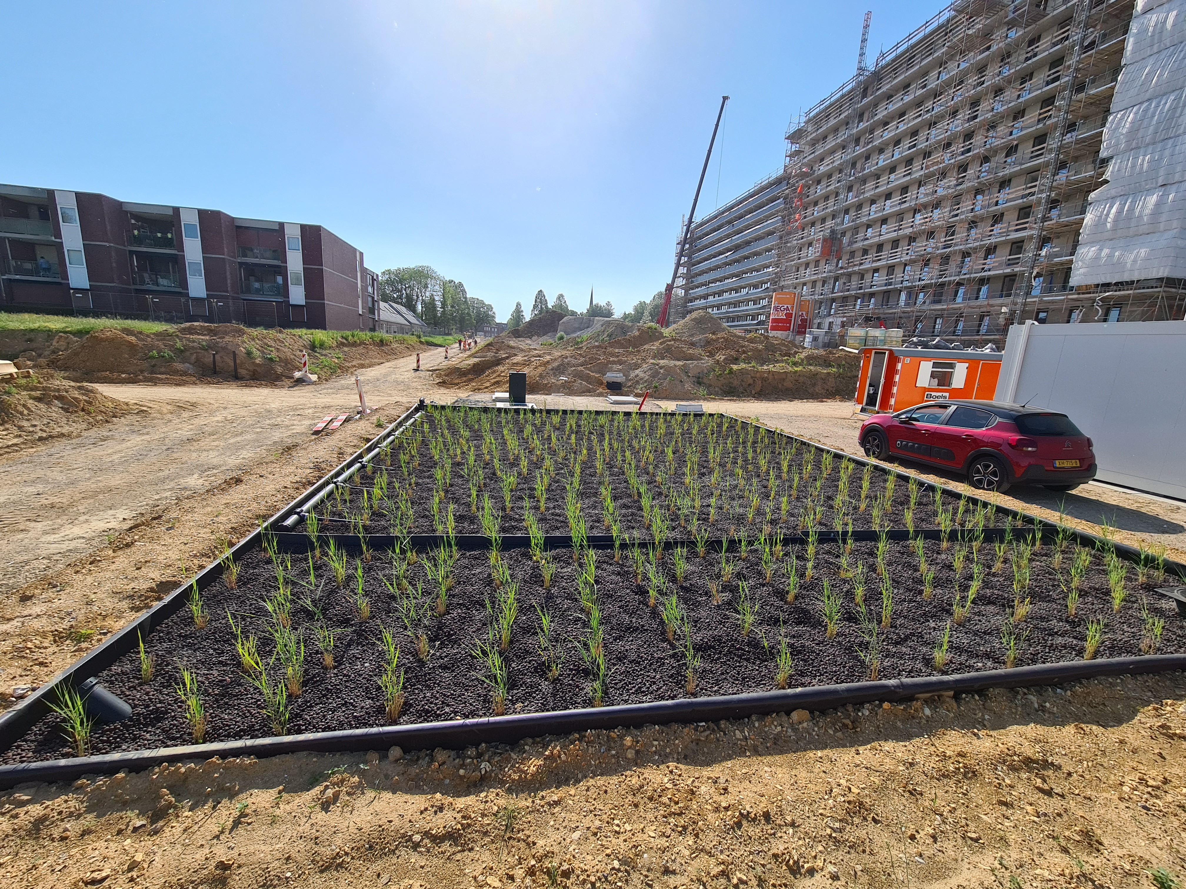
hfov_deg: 106.2
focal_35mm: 13
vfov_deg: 89.9
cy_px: 444
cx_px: 593
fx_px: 445
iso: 50
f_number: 2.2
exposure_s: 1/1876
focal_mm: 2.2
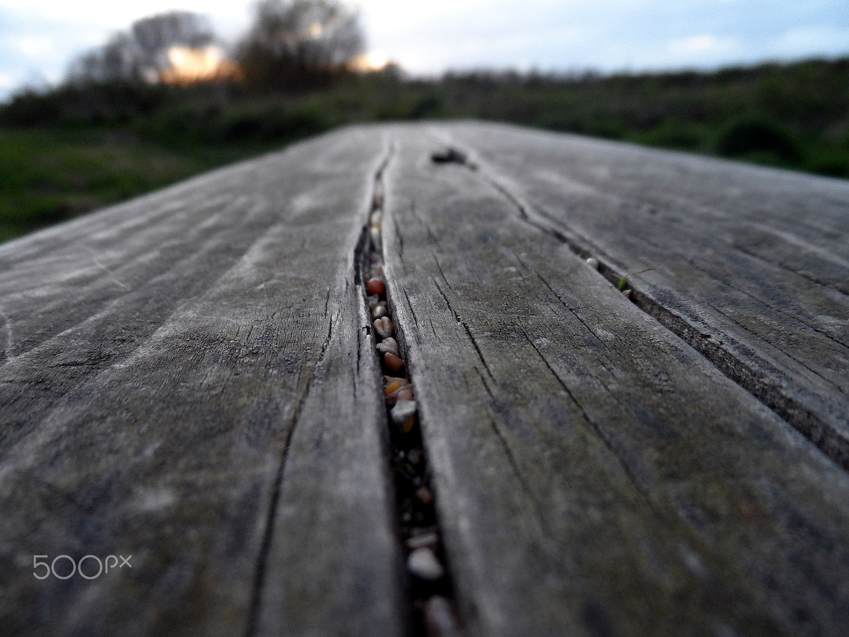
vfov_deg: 56.8
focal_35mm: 24
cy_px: 318
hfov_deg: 71.6
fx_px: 589
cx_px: 424
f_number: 3.2
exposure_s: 1/30
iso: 240
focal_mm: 4
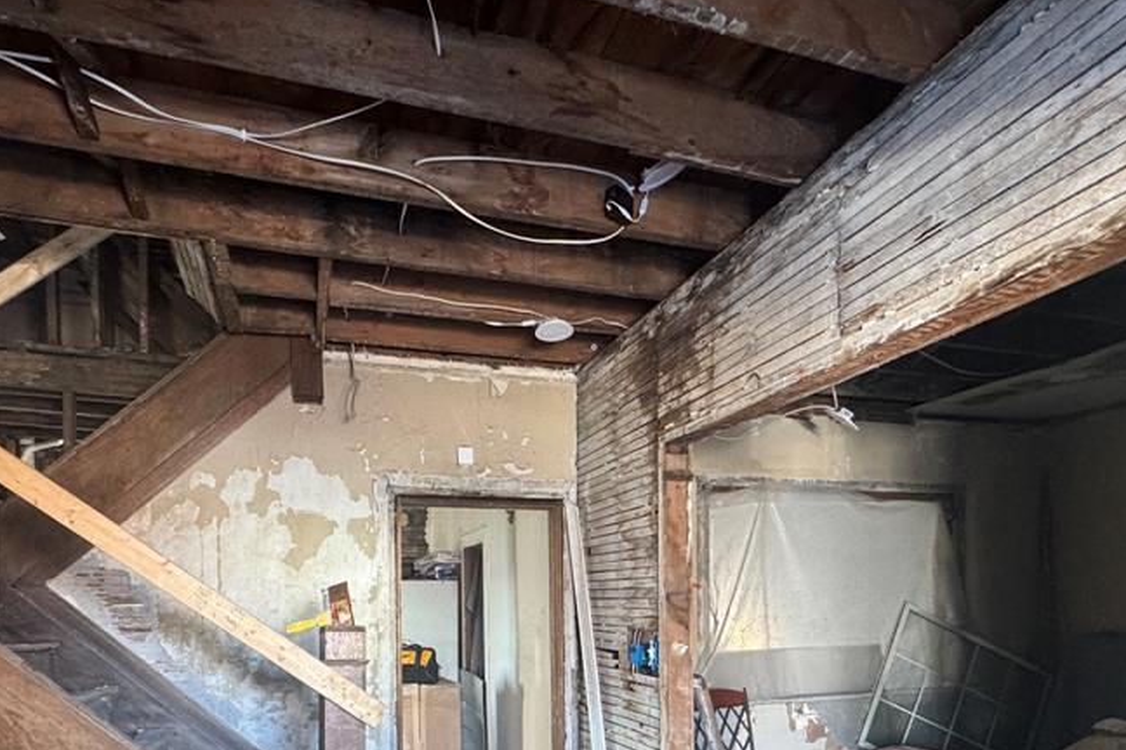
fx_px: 719
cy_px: 618
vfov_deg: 51.1
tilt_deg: -2.0
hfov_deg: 76.0
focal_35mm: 23
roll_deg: +0.6
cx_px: 521
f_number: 2.2
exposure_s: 1/60
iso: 500
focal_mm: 2.22
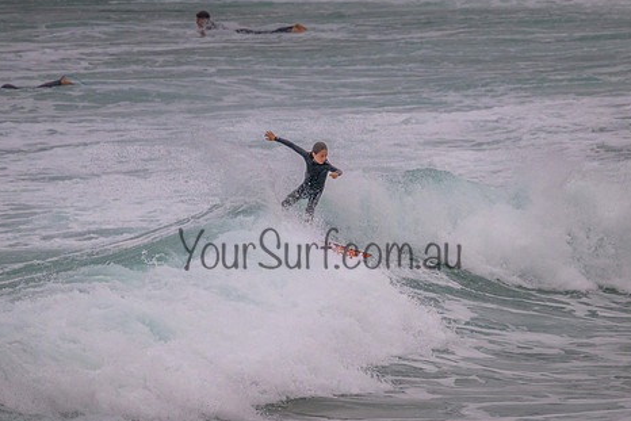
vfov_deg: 1.4
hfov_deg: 2.1
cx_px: 318
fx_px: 17462
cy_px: 238
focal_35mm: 996
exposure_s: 1/1250
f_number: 11
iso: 2000
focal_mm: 800
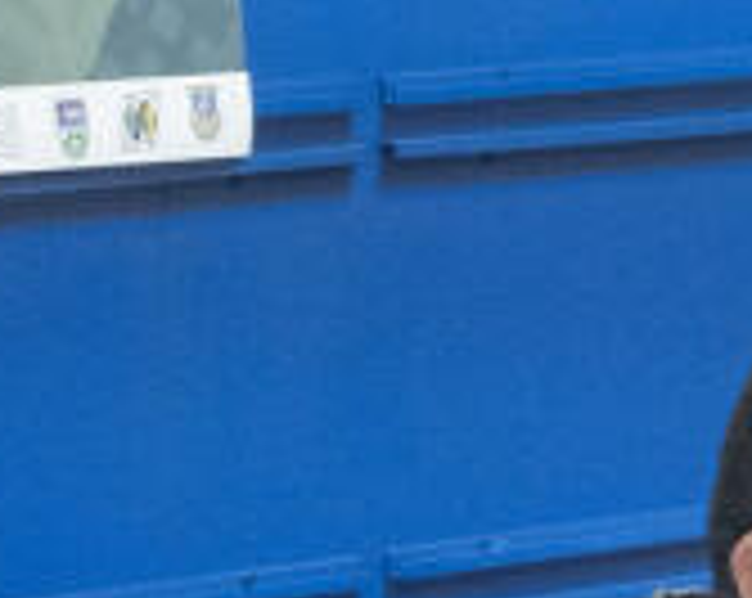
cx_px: 1743
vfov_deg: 4.1
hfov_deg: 5.0
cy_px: 769
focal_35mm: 380
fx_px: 8443
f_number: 6.3
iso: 6400
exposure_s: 1/60
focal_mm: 50
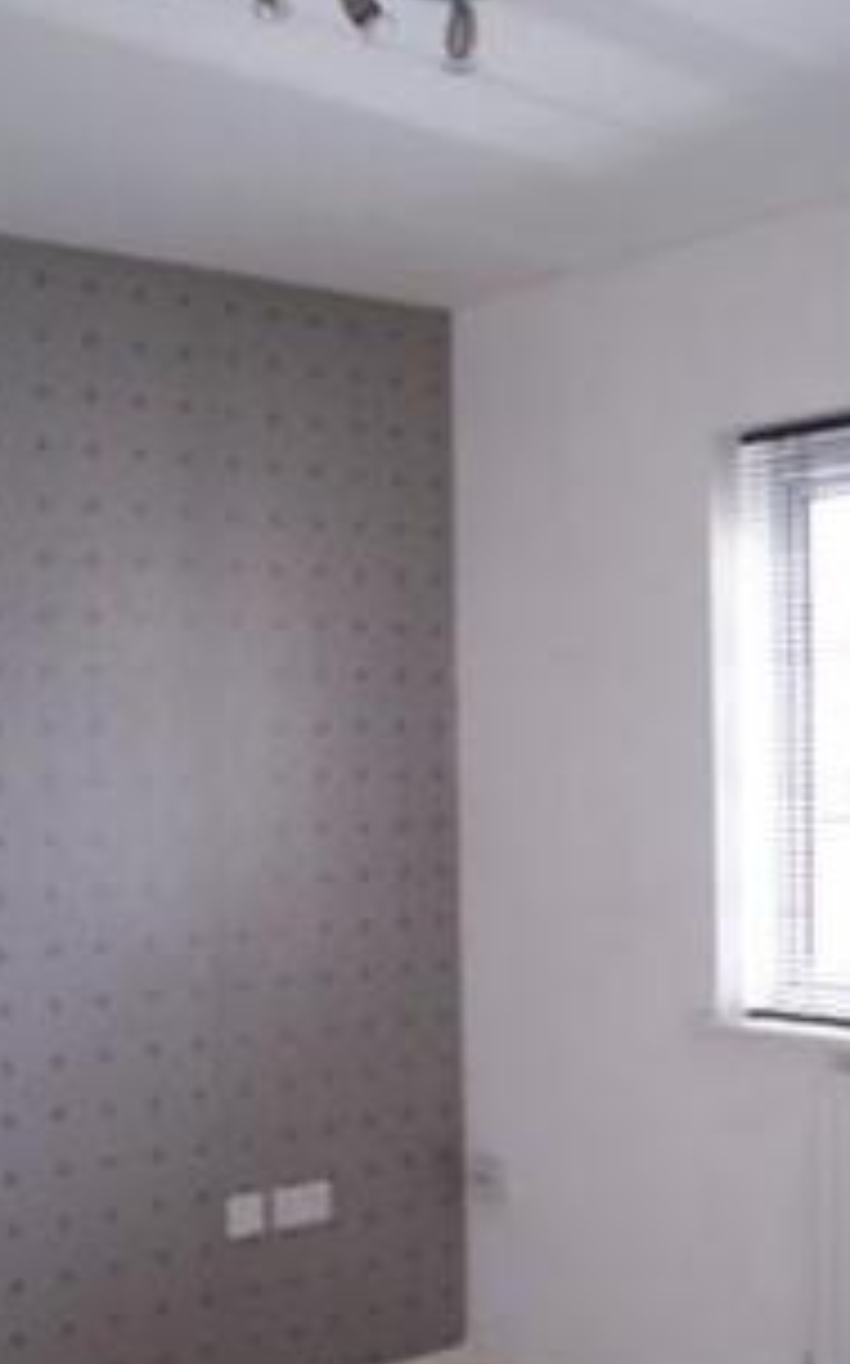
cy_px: 894
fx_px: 1930
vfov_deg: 38.5
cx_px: 567
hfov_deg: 24.7
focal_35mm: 52
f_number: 2.7
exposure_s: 1/73.2
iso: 80
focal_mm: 5.6
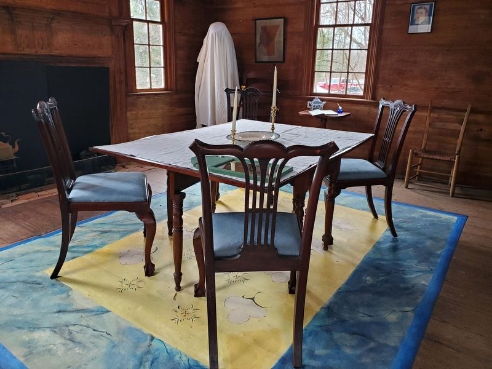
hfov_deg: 67.3
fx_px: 370
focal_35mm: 26
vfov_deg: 53.1
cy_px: 184
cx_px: 246
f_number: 2.4
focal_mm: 4.3
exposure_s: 1/58
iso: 250
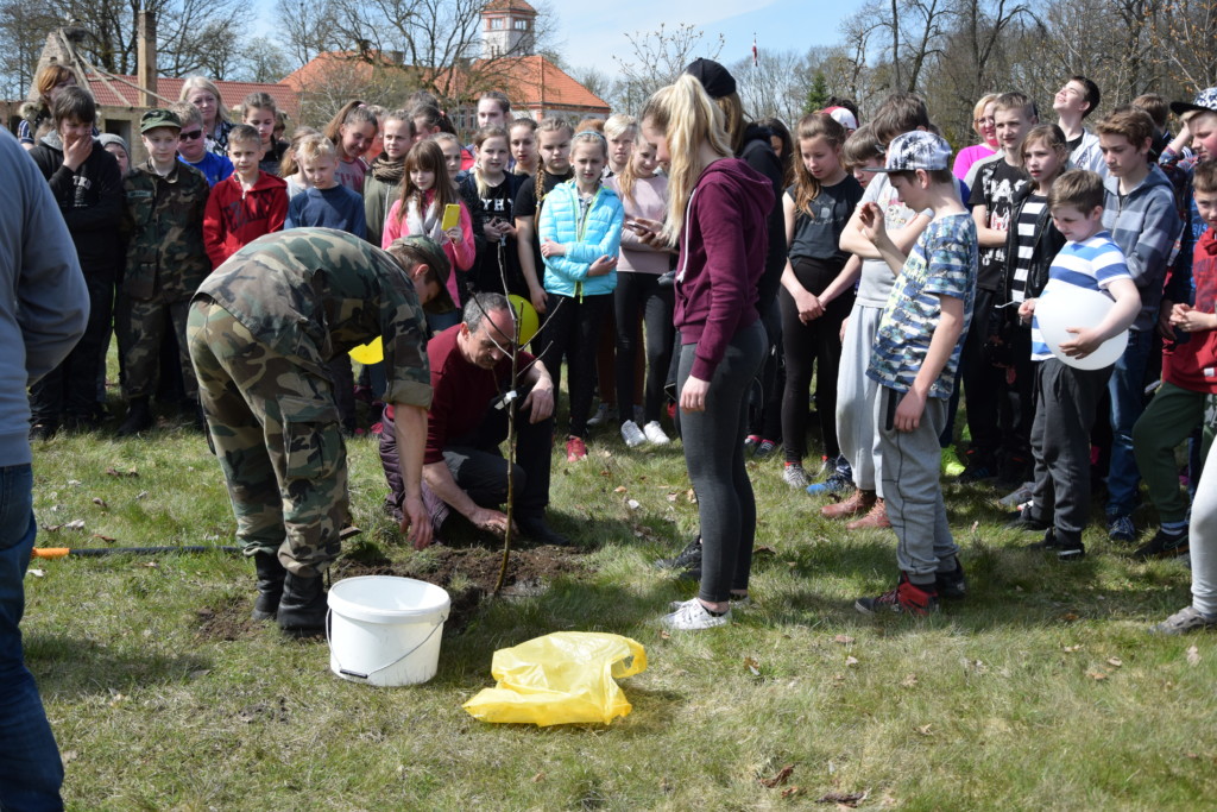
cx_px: 608
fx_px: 1521
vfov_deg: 29.9
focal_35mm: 45
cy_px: 406
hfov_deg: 43.6
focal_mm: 30
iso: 400
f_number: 5.6
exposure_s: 1/1250
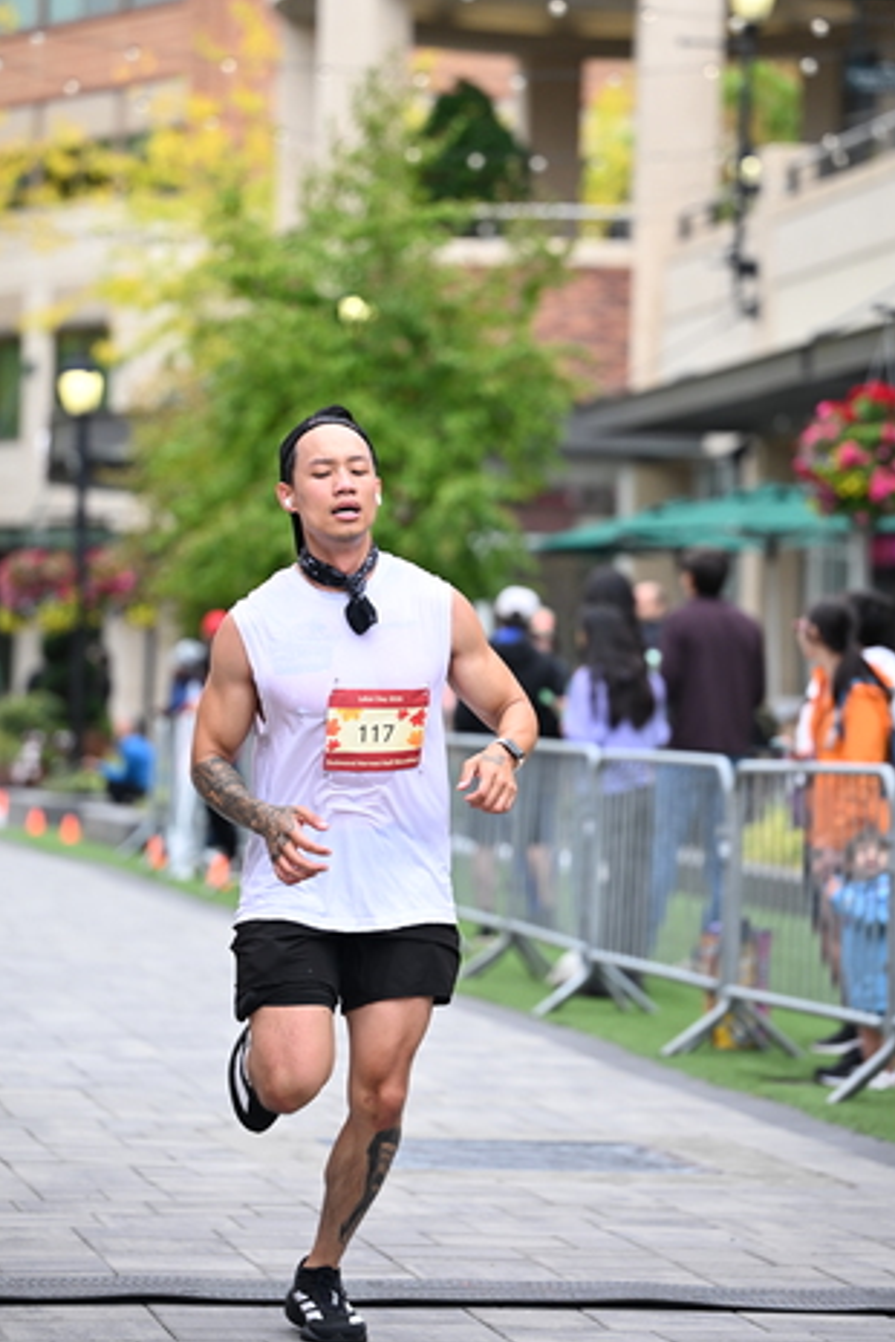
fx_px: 5295
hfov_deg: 9.7
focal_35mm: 142
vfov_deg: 14.4
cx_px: 463
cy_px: 563
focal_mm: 120
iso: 640
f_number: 2.8
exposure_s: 1/1600
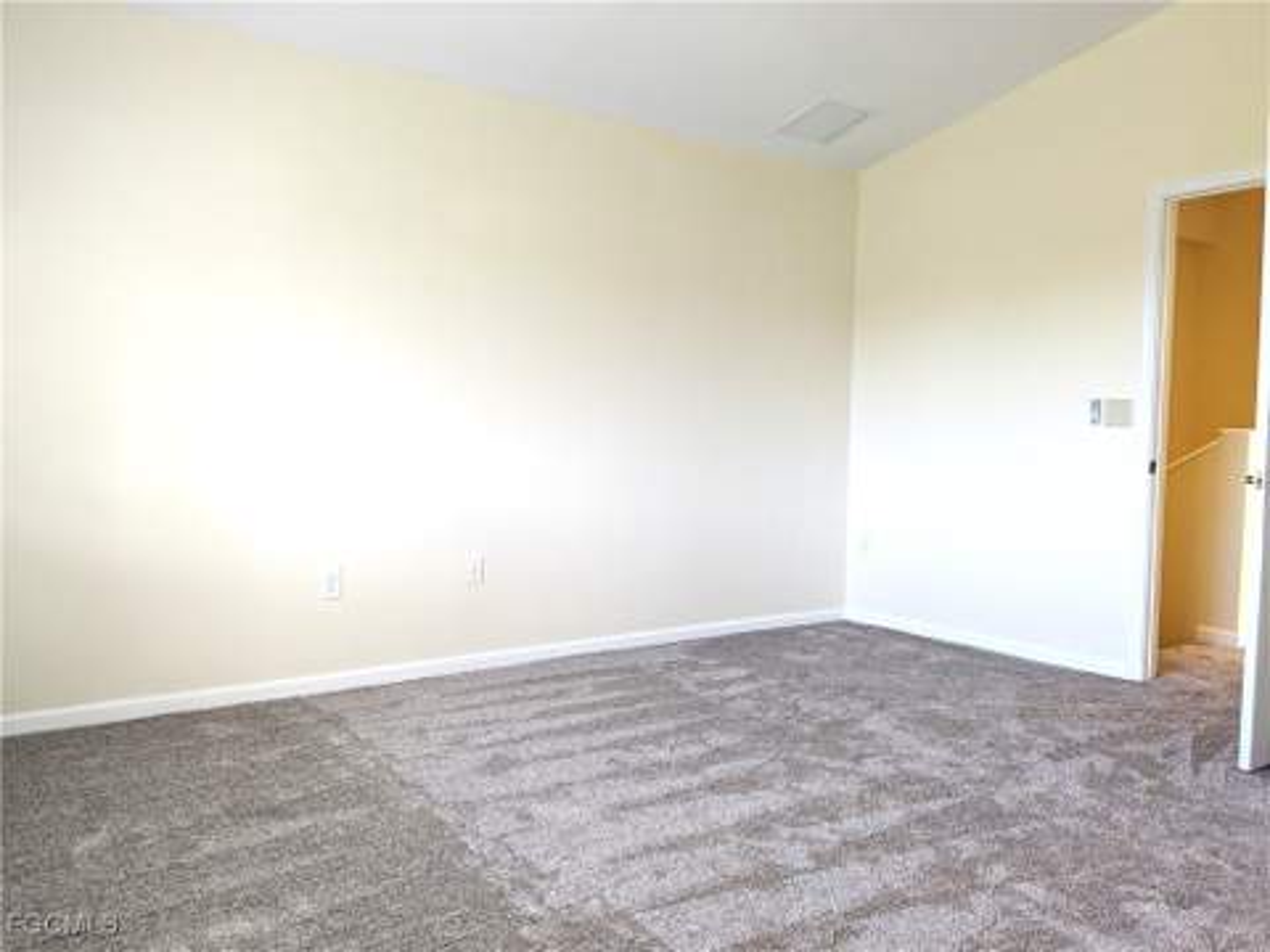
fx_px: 991
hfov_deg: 65.3
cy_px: 476
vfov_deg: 51.4
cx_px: 635
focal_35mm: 27
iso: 57
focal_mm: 4.38
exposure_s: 1/60
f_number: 1.73
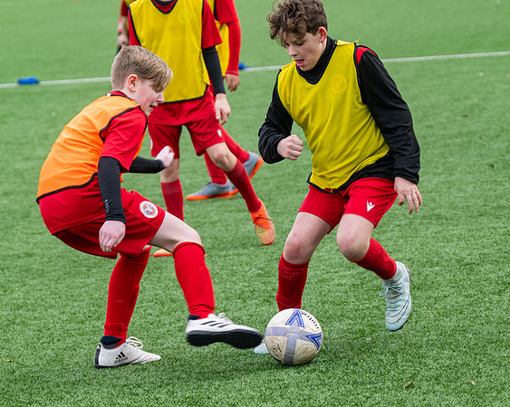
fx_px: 2841
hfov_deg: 10.3
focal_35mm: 188
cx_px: 284
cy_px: 231
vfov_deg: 8.2
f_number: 4
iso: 200
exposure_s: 1/500
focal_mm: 98
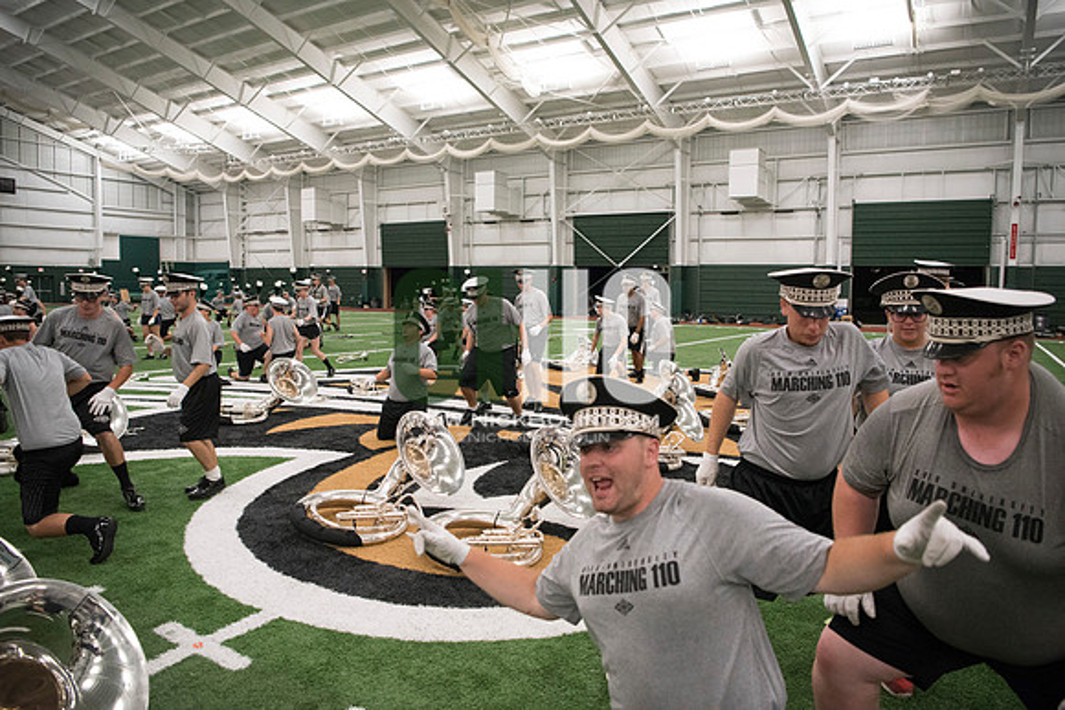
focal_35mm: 24
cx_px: 532
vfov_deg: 53.2
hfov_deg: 73.7
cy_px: 355
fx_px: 710
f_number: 3.2
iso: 3200
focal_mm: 24
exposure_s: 1/320
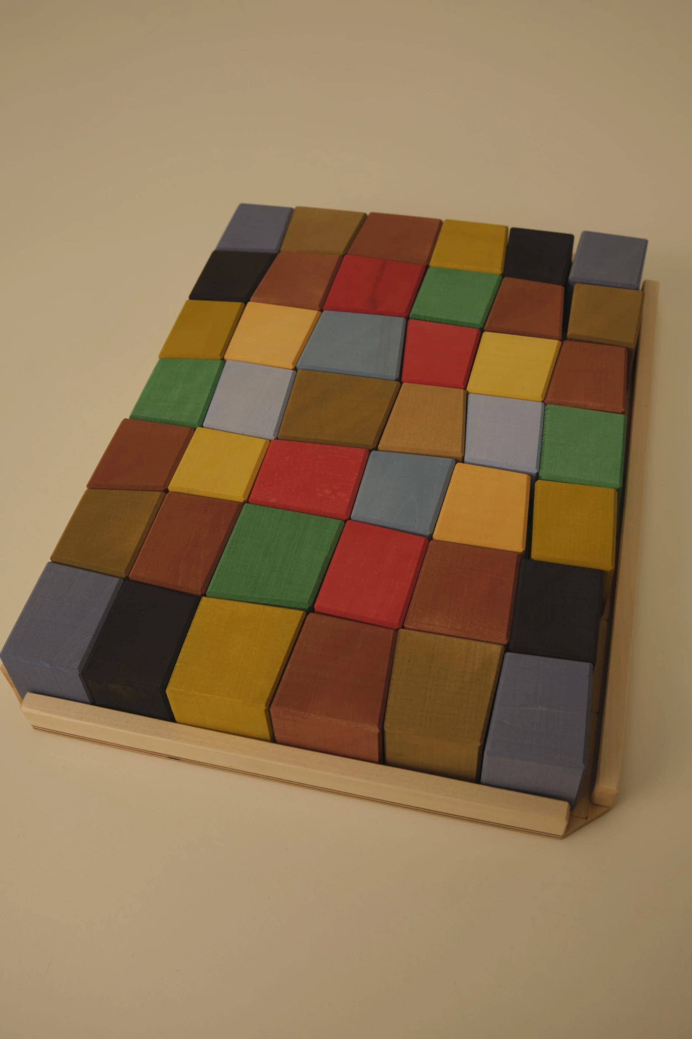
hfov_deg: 37.8
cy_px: 520
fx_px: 1009
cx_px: 346
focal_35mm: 35
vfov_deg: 54.4
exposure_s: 1/250
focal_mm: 23
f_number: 6.4
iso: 800
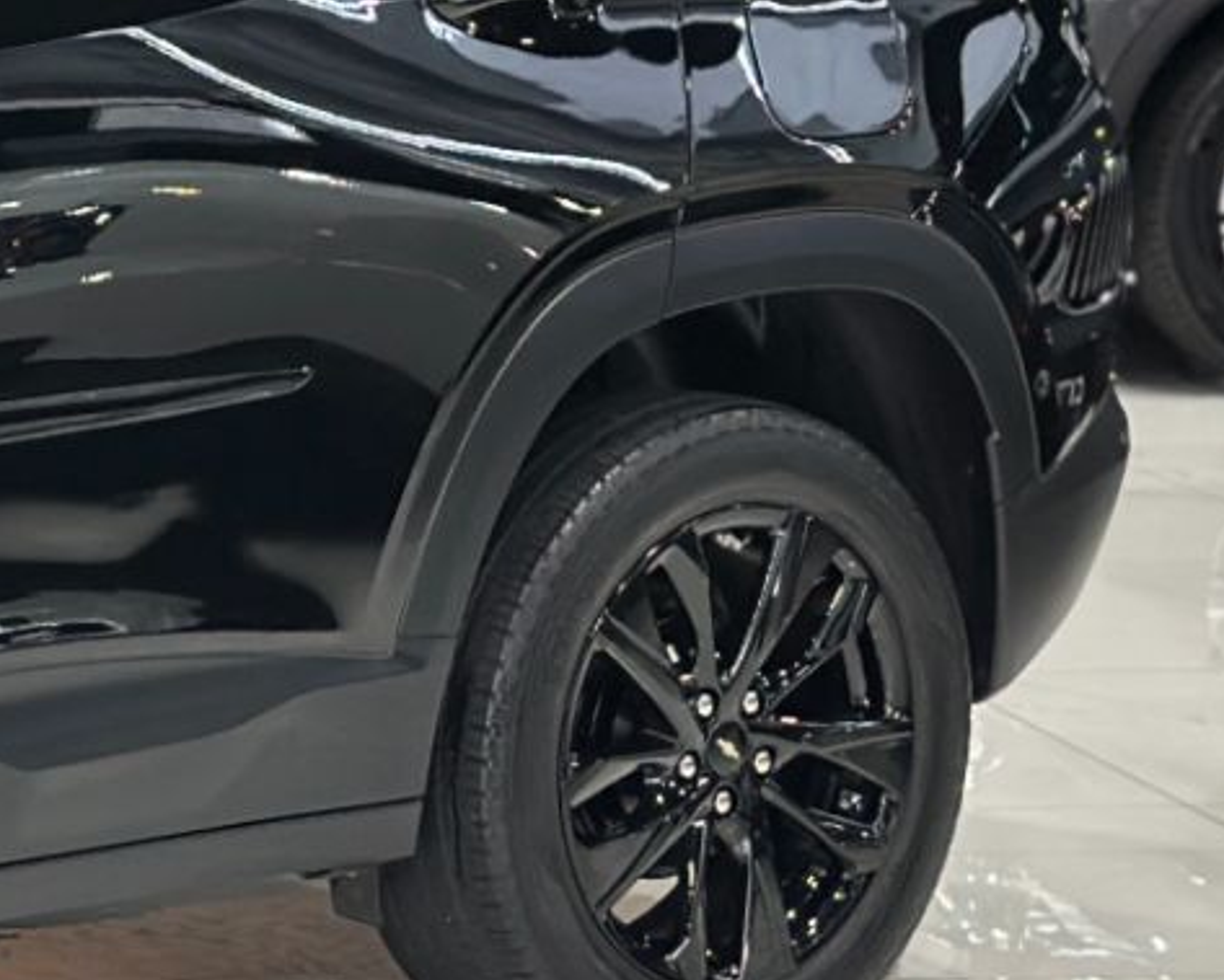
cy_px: 411
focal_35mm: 190
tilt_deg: -7.8
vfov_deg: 8.1
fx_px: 6887
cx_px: -1102
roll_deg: +0.3
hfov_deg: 9.6
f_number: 1.78
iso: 160
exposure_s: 1/60
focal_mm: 6.86
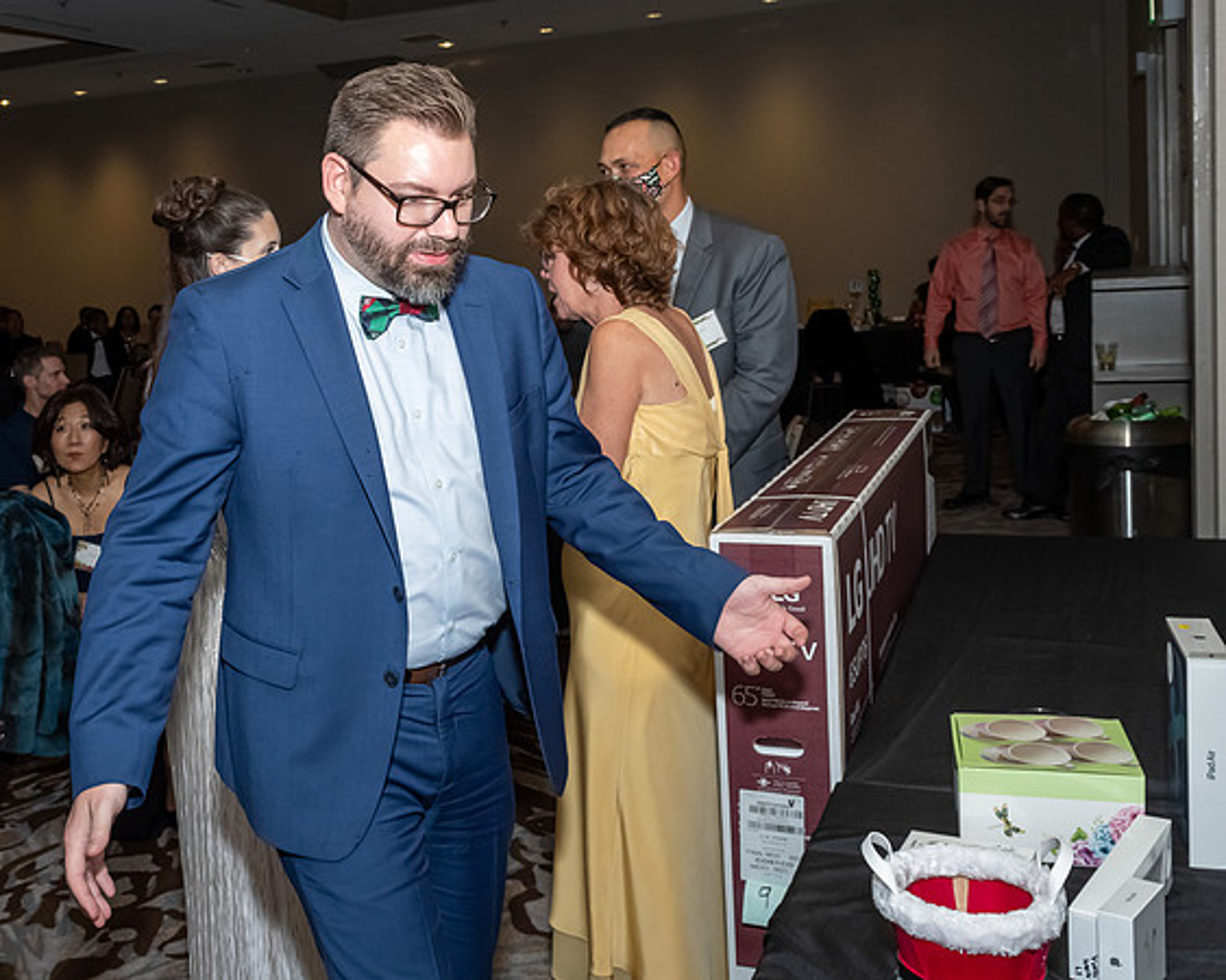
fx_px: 1369
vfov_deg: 39.3
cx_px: 428
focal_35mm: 38
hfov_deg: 47.6
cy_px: 404
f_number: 7.1
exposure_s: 1/250
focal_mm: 18
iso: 500
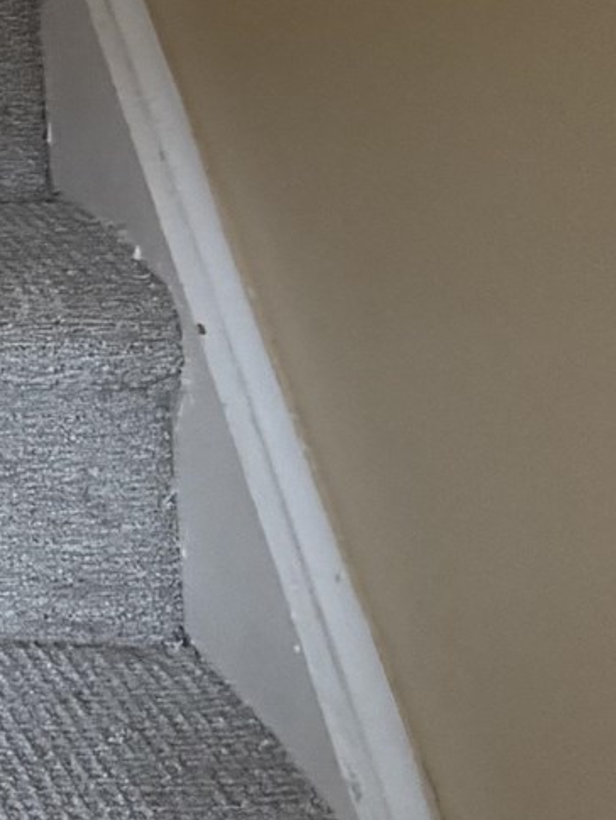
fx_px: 2704
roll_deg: +0.7
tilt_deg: +0.6
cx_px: -792
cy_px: -526
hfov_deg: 11.2
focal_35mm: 114
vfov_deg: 15.5
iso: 1000
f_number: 1.78
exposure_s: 1/40
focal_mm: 6.76
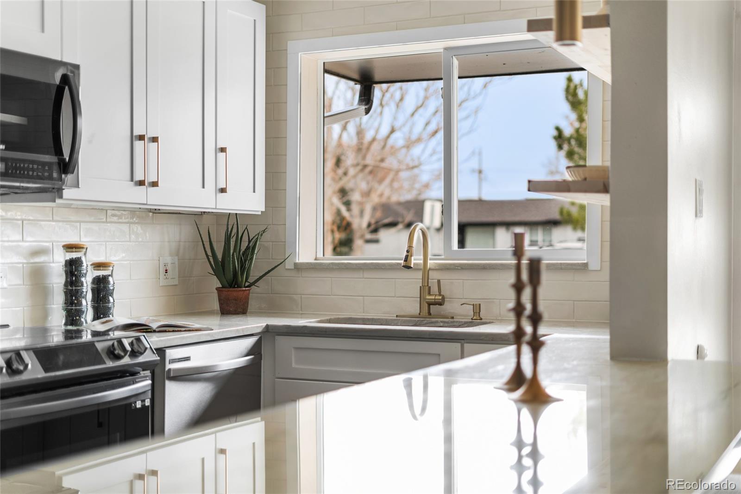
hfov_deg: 39.6
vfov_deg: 27.0
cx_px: 370
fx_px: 1029
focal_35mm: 50
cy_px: 247
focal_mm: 50
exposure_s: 1/25
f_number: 1.8
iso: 160
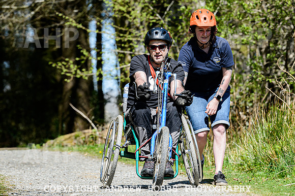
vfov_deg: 4.8
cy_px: 98
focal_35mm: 286
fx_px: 2343
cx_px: 169
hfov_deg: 7.2
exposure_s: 1/500
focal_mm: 200
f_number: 5
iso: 125
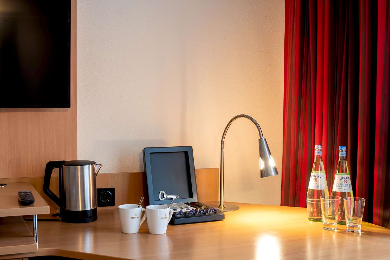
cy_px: 130
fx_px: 542
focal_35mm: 50
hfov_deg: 39.6
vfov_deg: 27.0
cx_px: 195
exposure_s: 1.3
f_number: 9
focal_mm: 50
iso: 125
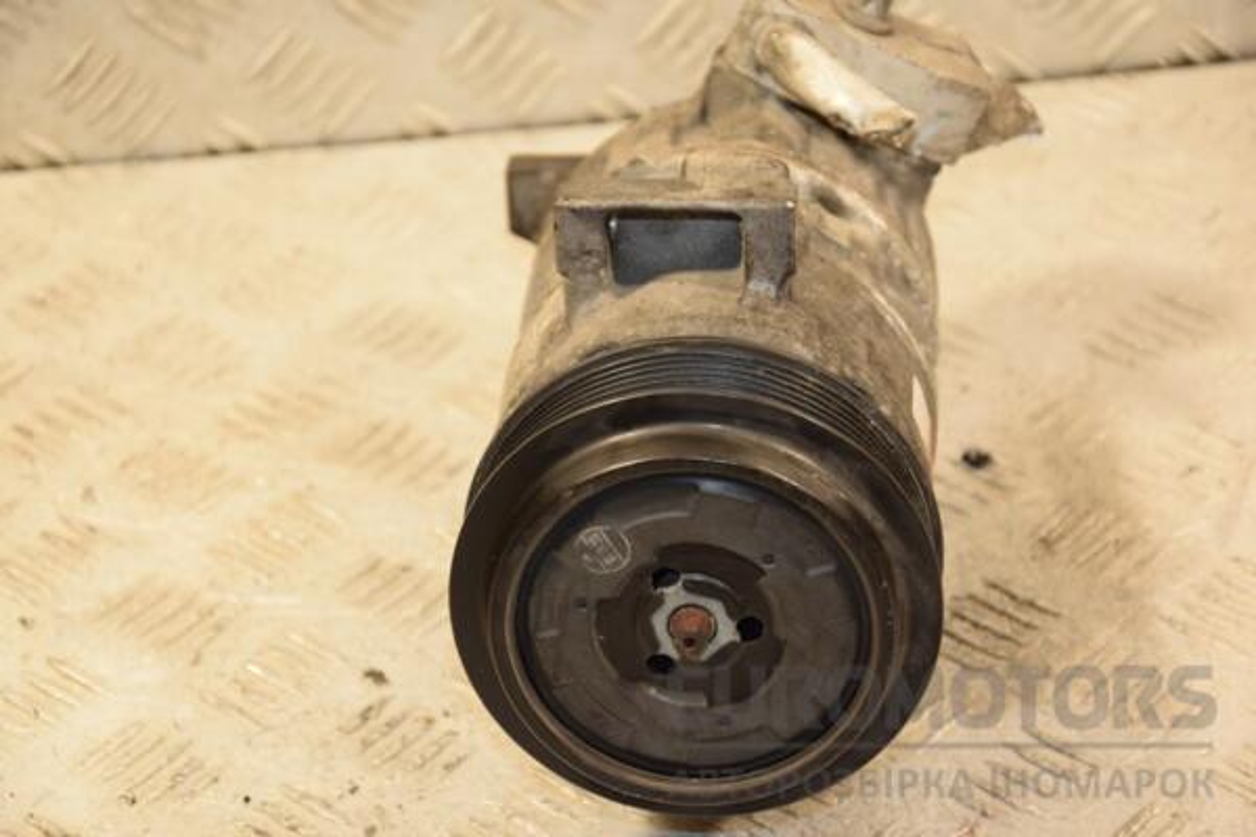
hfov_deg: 18.2
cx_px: 628
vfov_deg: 12.2
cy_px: 418
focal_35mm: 112
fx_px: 3925
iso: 800
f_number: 5.3
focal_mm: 75
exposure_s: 1/125
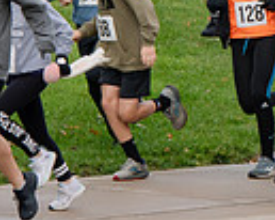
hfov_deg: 3.2
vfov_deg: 2.5
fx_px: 4969
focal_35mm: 611
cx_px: 456
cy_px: -146
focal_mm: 145
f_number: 6.3
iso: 640
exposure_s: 1/400
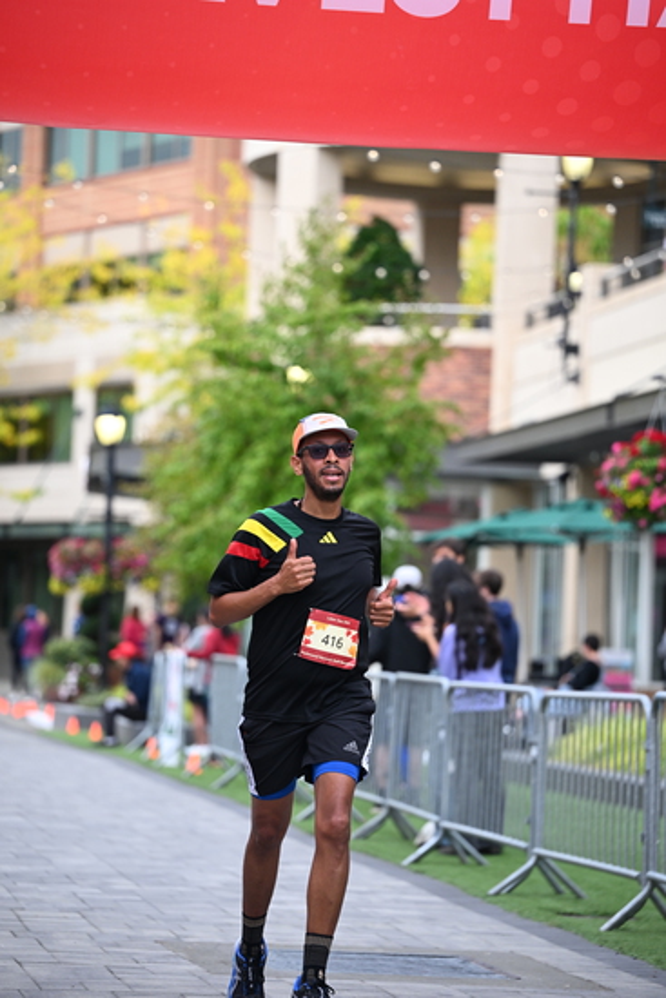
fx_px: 3466
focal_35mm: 125
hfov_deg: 11.0
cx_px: 333
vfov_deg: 16.4
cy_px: 499
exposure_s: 1/1600
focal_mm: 125
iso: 1000
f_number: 2.8
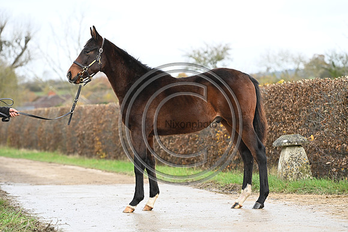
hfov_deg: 15.2
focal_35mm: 135
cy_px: 116
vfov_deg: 10.2
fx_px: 1305
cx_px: 174
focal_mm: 135
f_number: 4
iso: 1800
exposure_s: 1/1000
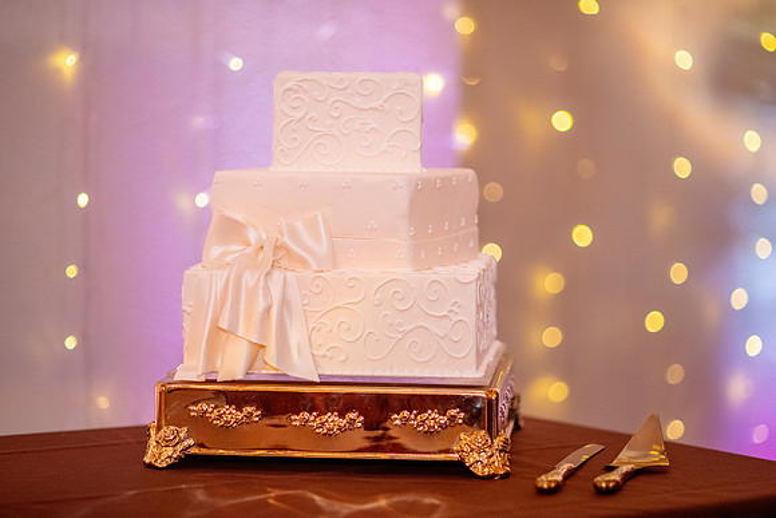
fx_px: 2377
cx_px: 388
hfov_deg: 18.5
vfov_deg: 12.4
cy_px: 259
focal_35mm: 110
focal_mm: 105
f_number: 2
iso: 2000
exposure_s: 1/500
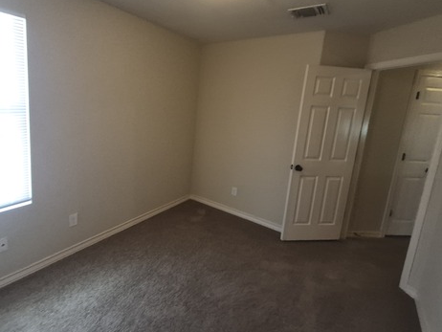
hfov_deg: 86.9
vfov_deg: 71.2
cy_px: 140
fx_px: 230
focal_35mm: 18
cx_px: 184
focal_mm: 1.74
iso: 250
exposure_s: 1/60
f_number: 2.2
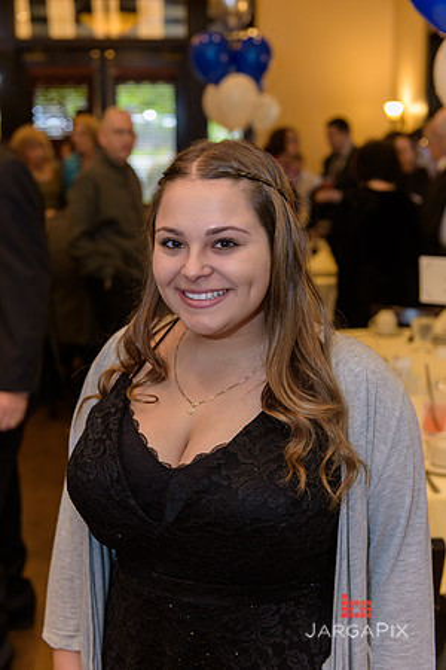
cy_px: 335
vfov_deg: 39.6
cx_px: 223
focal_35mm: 50
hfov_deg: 27.0
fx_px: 929
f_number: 3.2
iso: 1600
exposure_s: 1/125
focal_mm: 50
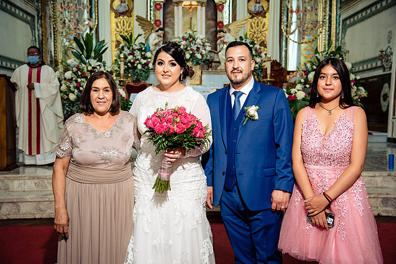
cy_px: 132
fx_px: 506
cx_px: 198
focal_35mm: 46
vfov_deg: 29.3
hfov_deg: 42.7
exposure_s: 1/100
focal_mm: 46
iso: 2000
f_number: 5
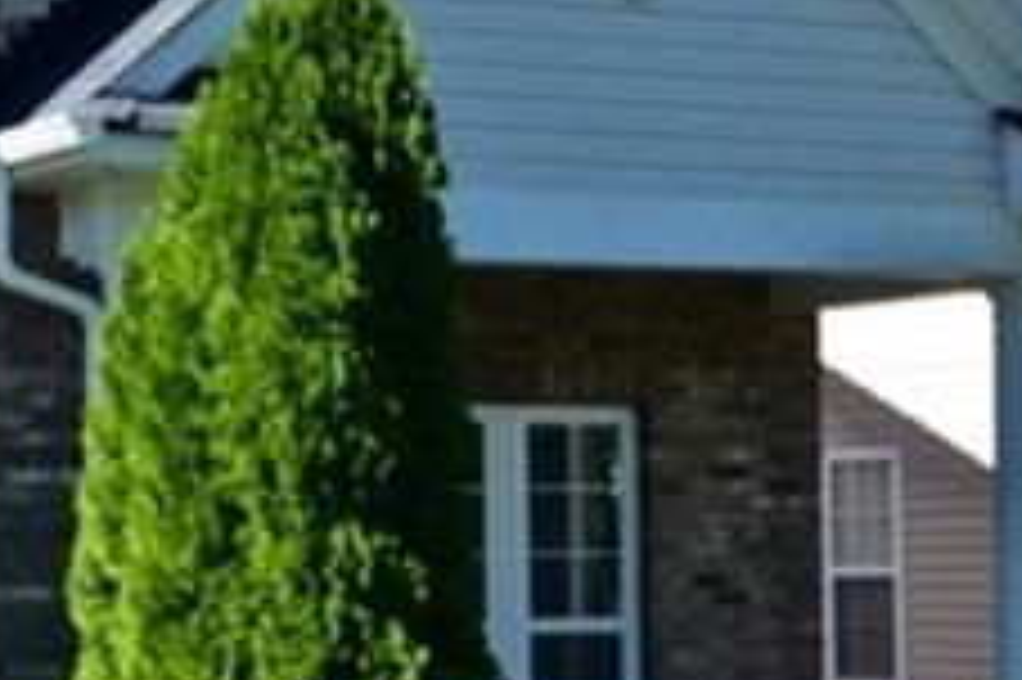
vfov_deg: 12.6
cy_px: 471
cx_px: -203
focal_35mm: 108
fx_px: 3064
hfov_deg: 18.0
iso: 100
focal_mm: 16
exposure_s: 1/160
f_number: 8
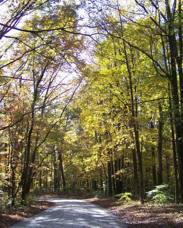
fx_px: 339
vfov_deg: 37.3
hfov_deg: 30.3
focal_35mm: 50
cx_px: 90
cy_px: 114
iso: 80
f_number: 2.8
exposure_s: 1/160
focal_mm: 6.3
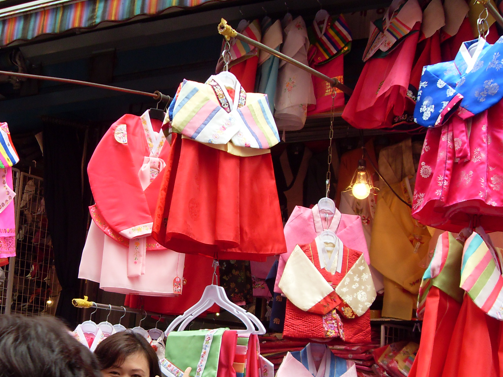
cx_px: 238
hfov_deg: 33.2
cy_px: 287
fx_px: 843
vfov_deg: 24.9
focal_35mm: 58
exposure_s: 1/250
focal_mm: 6.3
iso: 80
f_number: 2.8
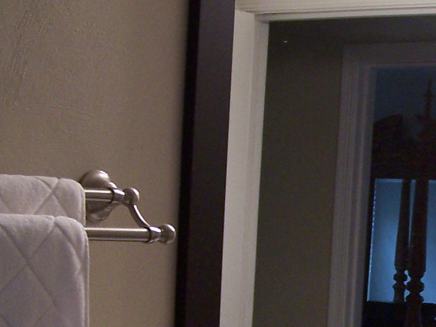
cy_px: 328
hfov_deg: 16.8
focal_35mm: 113
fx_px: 1424
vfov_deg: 12.9
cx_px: 493
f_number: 2.8
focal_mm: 6.3
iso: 140
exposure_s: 1/30
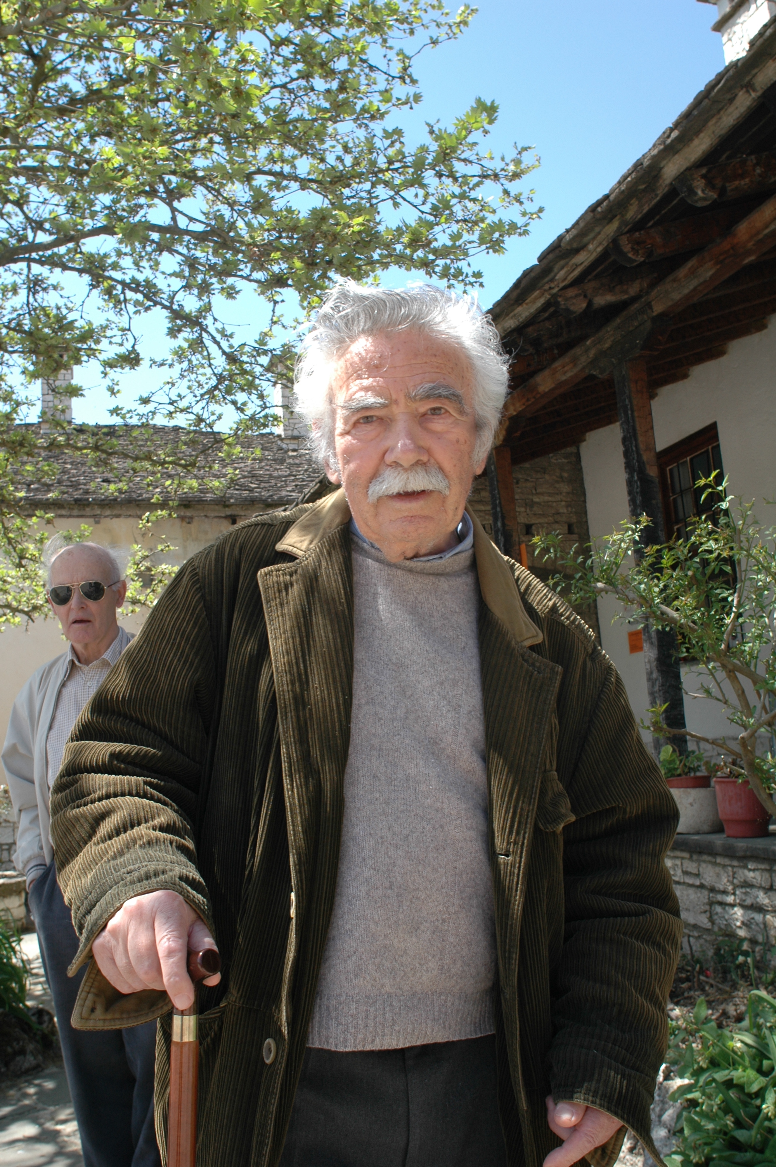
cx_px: 388
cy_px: 584
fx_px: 972
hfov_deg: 43.5
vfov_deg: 62.0
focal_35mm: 30
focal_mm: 20
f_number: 7.1
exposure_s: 1/200
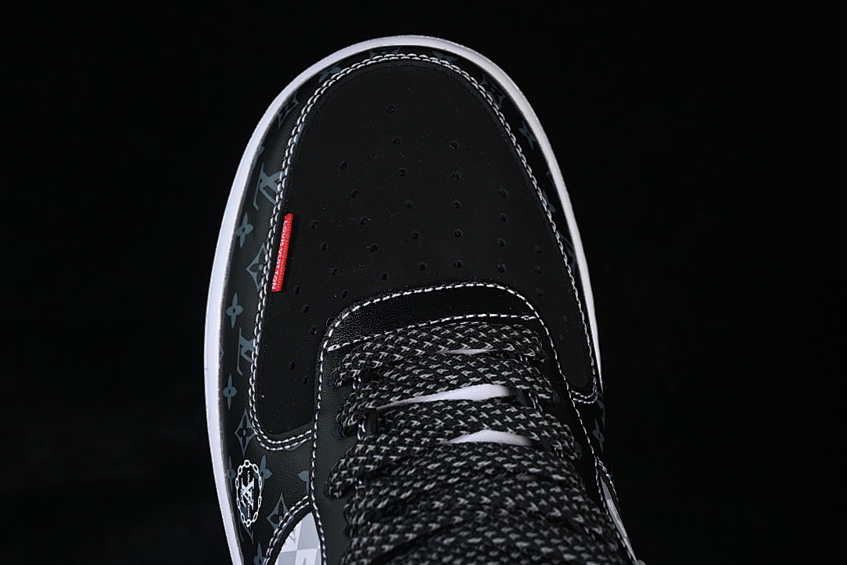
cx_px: 424
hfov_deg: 27.0
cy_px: 282
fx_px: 1764
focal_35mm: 75
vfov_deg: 18.2
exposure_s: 1/50
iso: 160
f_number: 6.3
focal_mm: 50
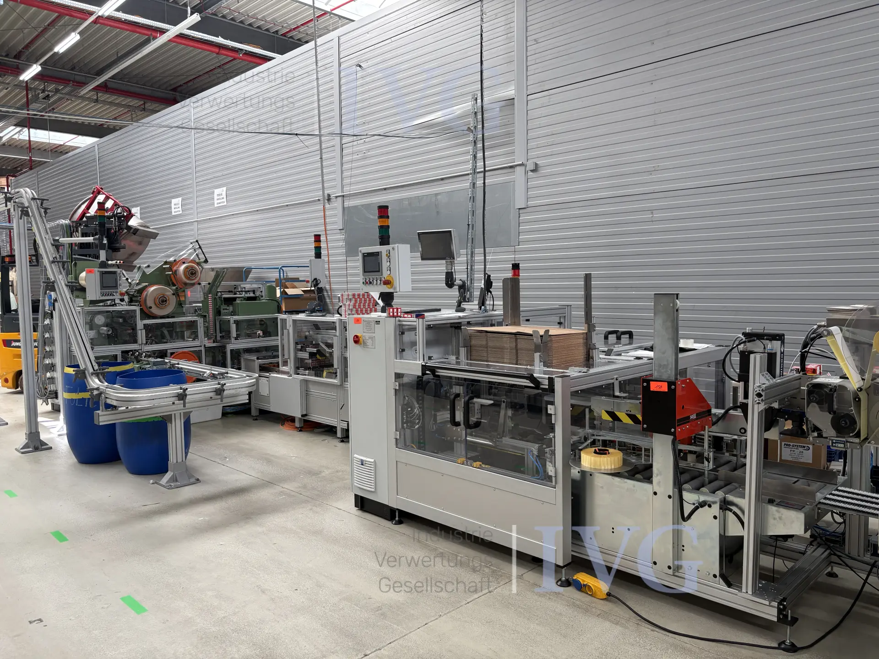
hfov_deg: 67.3
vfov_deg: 53.1
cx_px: 440
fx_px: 660
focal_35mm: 26
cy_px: 330
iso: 125
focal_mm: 5.96
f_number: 1.6
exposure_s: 1/121
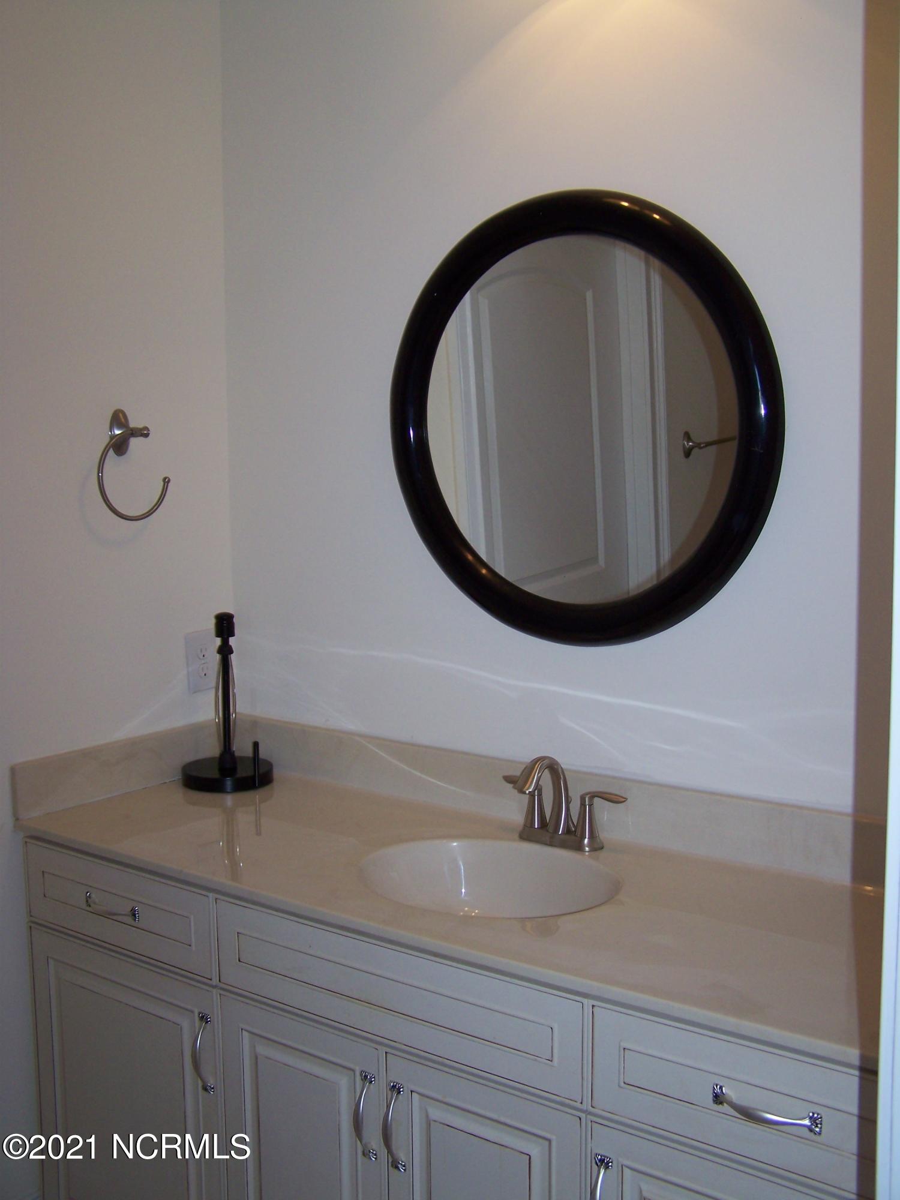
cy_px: 600
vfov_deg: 49.0
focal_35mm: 38
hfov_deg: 37.7
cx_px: 450
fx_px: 1317
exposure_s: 1/60
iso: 80
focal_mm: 6.3
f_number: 2.8
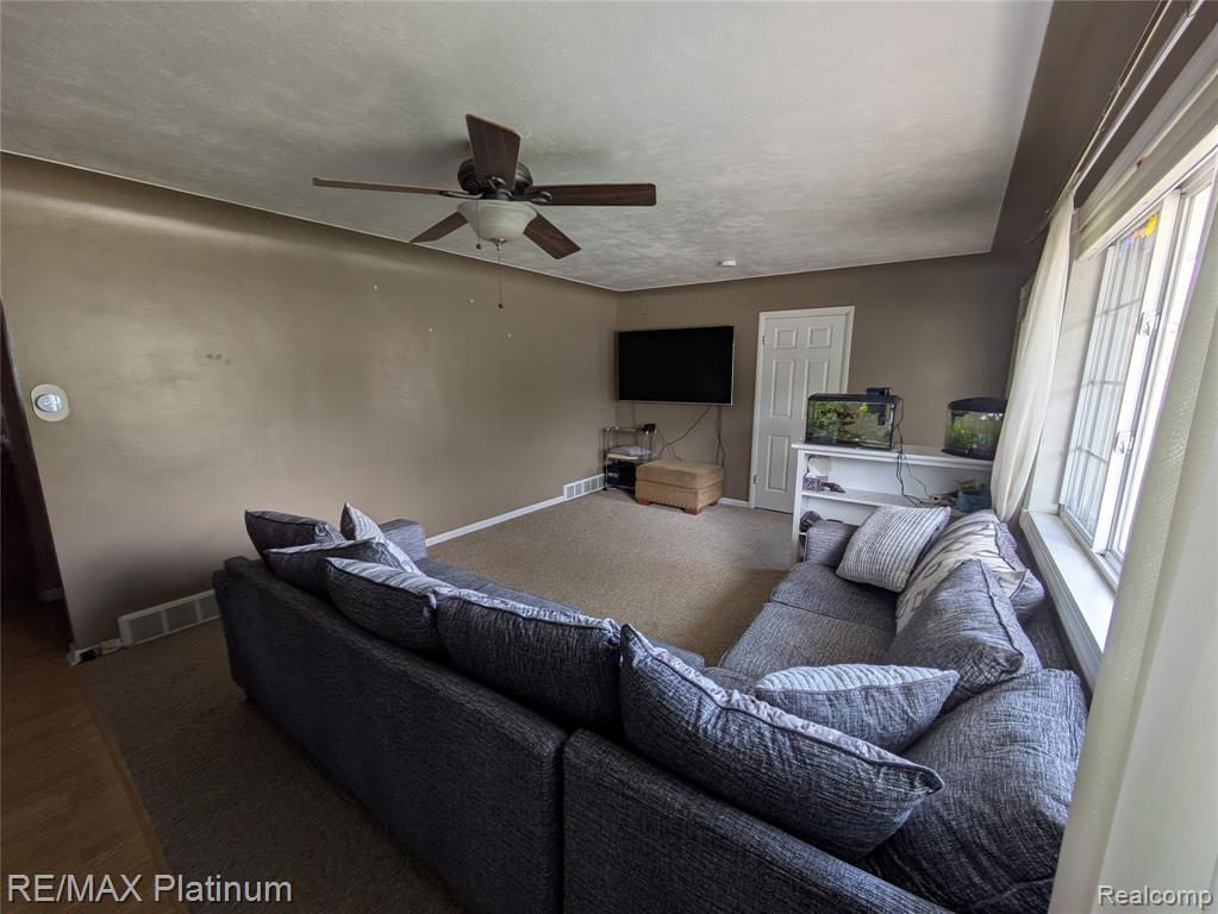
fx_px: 493
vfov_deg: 85.7
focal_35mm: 14
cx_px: 609
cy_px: 457
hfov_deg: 102.0
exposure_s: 1/60
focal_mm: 1.83
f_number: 2.2
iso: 48
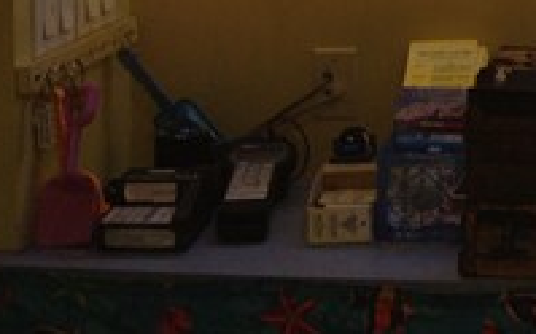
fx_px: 1605
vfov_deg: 11.2
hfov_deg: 17.7
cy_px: -229
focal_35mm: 110
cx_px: 711
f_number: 2.4
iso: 100
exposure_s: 1/20
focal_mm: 4.28
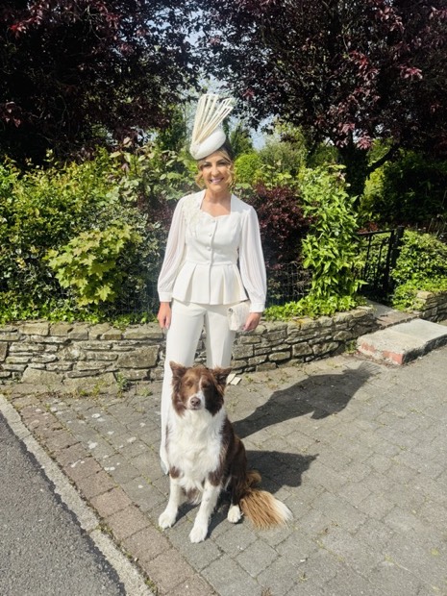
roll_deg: -1.7
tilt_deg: -15.1
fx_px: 413
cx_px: 224
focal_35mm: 24
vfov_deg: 71.6
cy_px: 298
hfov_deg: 56.8
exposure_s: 1/4310
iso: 80
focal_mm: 6.76
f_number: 1.78
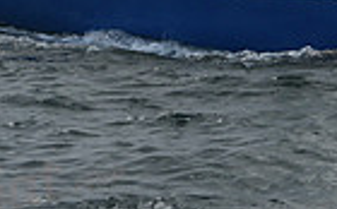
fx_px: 2714
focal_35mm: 296
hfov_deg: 7.1
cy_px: -196
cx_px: 253
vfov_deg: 4.4
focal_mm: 70
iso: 320
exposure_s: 1/1000
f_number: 8
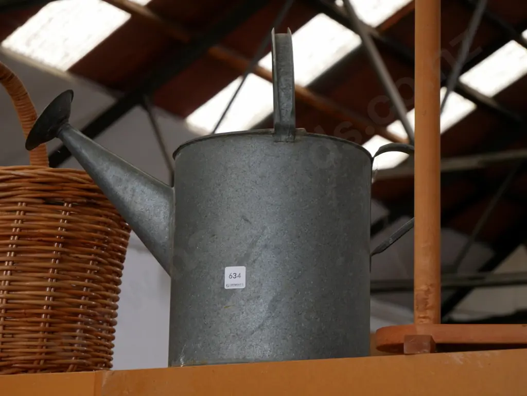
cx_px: 264
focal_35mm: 92
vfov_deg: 16.1
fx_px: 1401
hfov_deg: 21.3
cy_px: 198
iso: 1250
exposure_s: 1/100
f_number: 5.6
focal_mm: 46
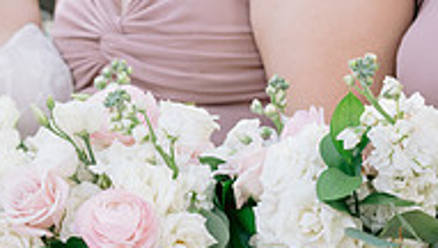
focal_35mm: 170
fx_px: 1977
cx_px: -146
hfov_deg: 12.2
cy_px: 246
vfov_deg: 7.1
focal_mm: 50
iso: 400
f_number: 4
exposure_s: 1/200
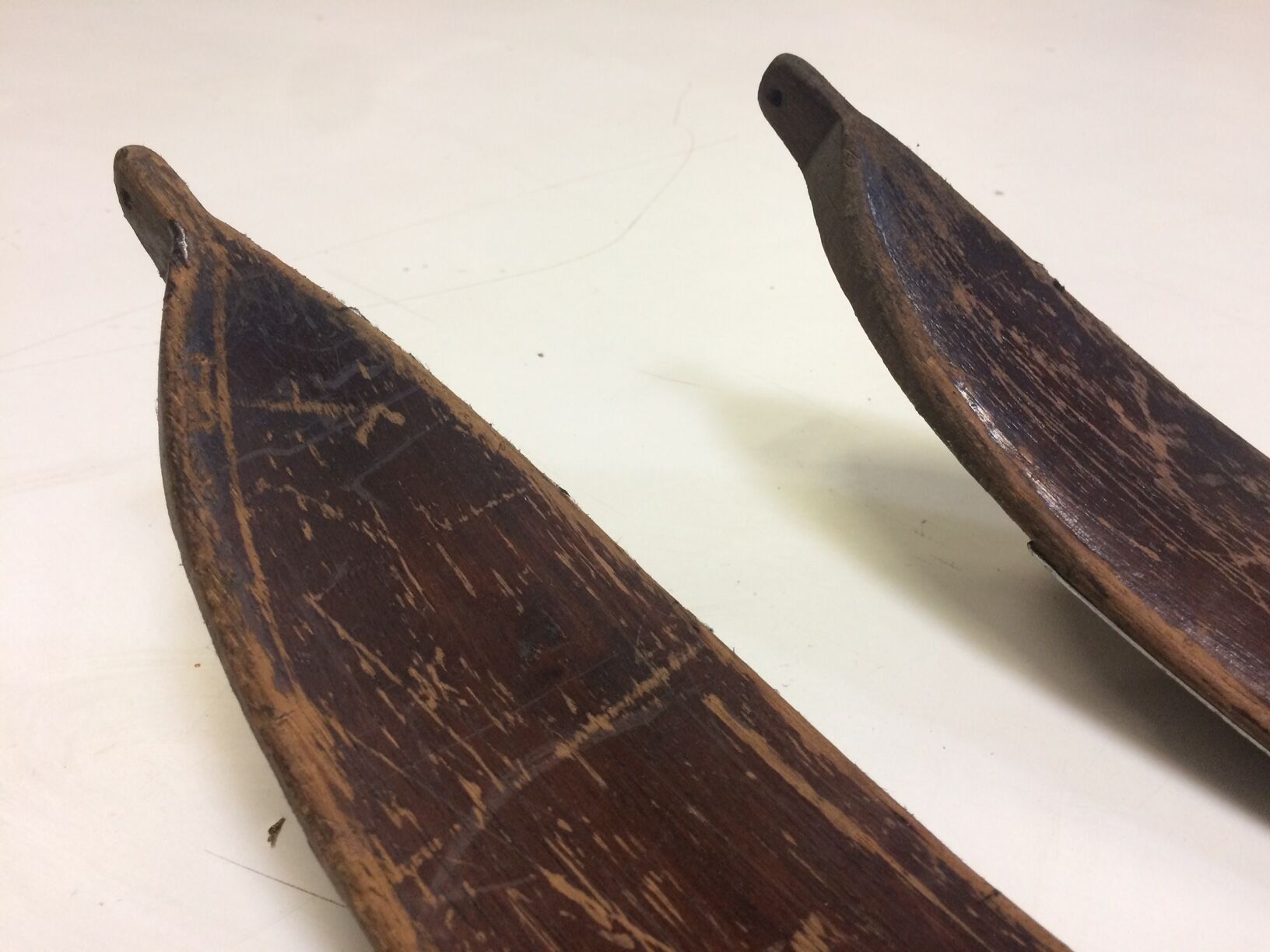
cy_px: 476
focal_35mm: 29
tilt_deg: -33.3
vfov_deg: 48.2
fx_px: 1064
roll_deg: -0.9
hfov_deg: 61.7
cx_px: 635
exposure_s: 1/33
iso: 80
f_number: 2.2
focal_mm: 4.15
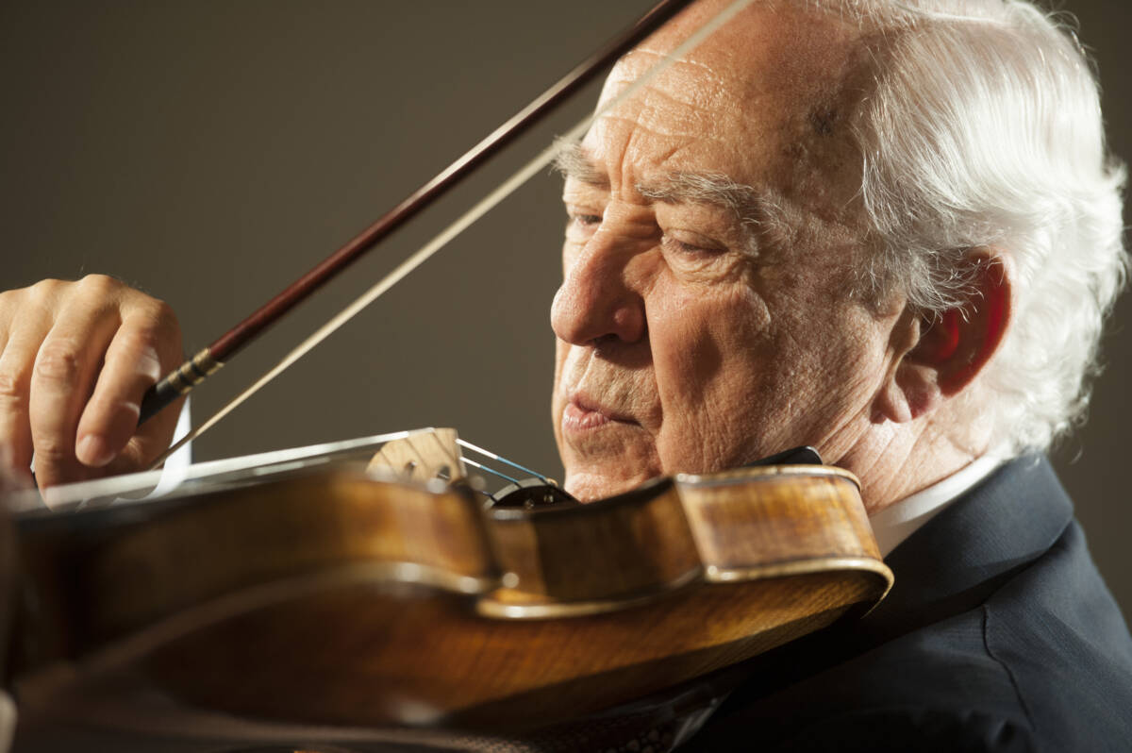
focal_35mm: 180
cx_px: 566
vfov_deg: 7.6
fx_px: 5655
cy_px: 376
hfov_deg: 11.4
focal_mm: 180
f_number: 2.8
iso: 800
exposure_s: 1/250
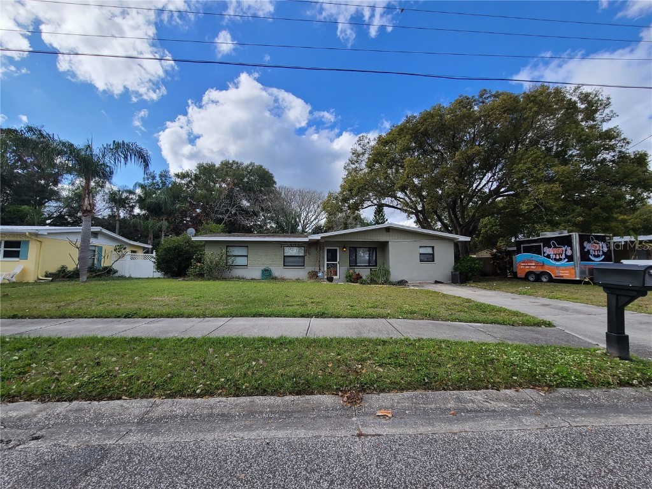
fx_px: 245
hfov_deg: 106.2
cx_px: 326
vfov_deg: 89.9
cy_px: 244
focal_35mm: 13
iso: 64
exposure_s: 1/1372
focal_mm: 2.2
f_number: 2.2
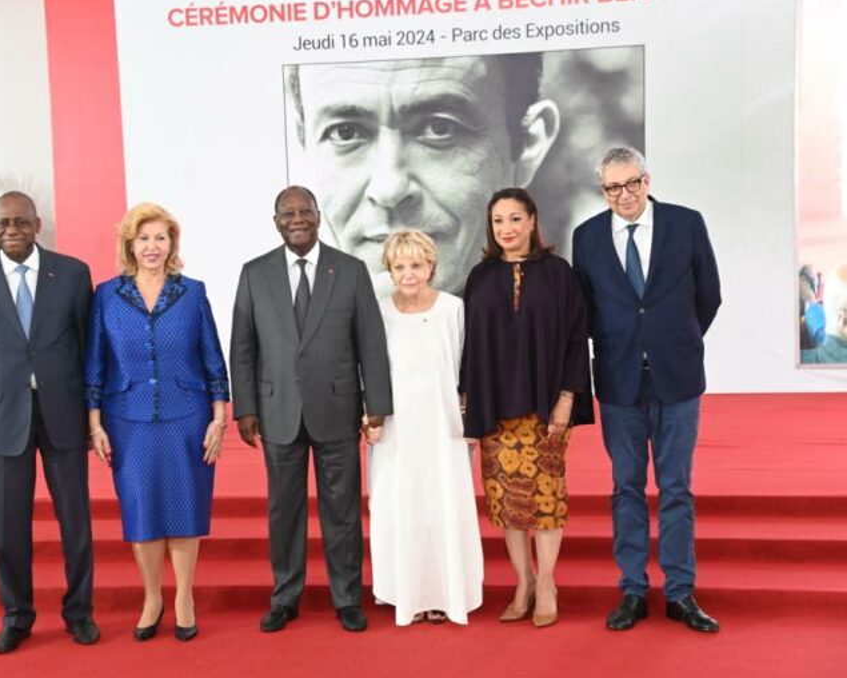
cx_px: 356
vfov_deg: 25.8
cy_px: 339
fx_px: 1479
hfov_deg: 31.9
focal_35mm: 59
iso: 3200
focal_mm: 52
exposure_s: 1/100
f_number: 4.5
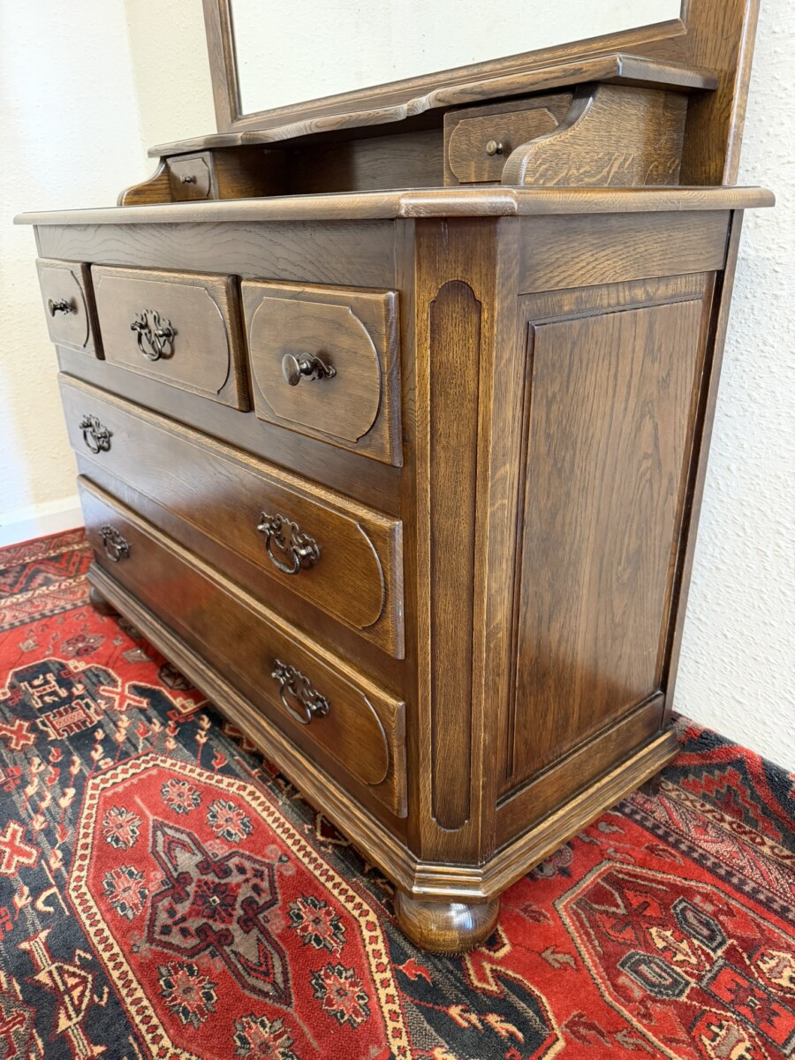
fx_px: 735
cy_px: 530
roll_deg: +1.7
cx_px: 398
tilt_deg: -23.8
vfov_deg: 71.6
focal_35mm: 24
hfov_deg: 56.8
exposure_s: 1/50
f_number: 1.78
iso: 400
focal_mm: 6.76
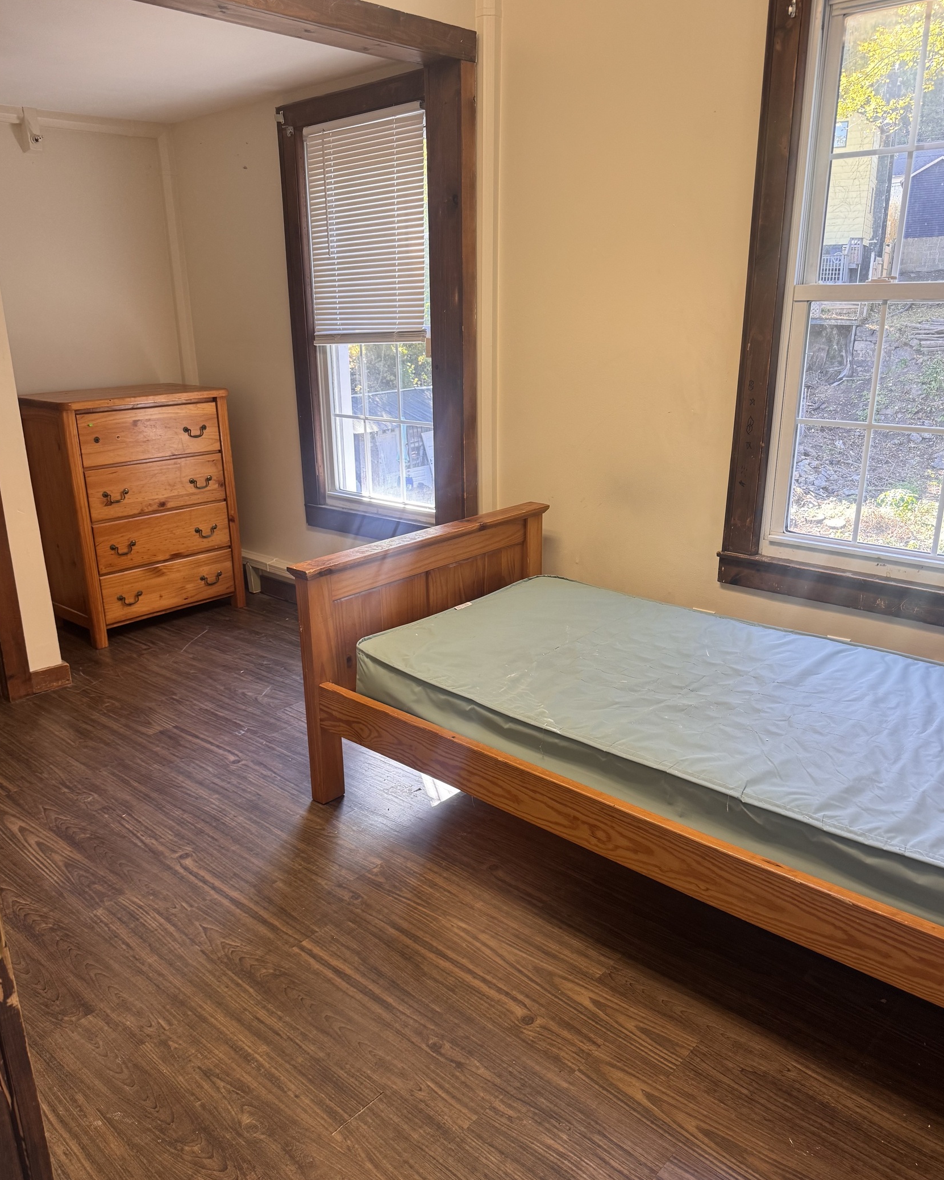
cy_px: 604
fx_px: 908
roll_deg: +1.0
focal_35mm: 26
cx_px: 465
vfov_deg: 66.0
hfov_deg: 54.9
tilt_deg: -18.7
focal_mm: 6.76
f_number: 1.78
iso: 160
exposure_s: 1/120
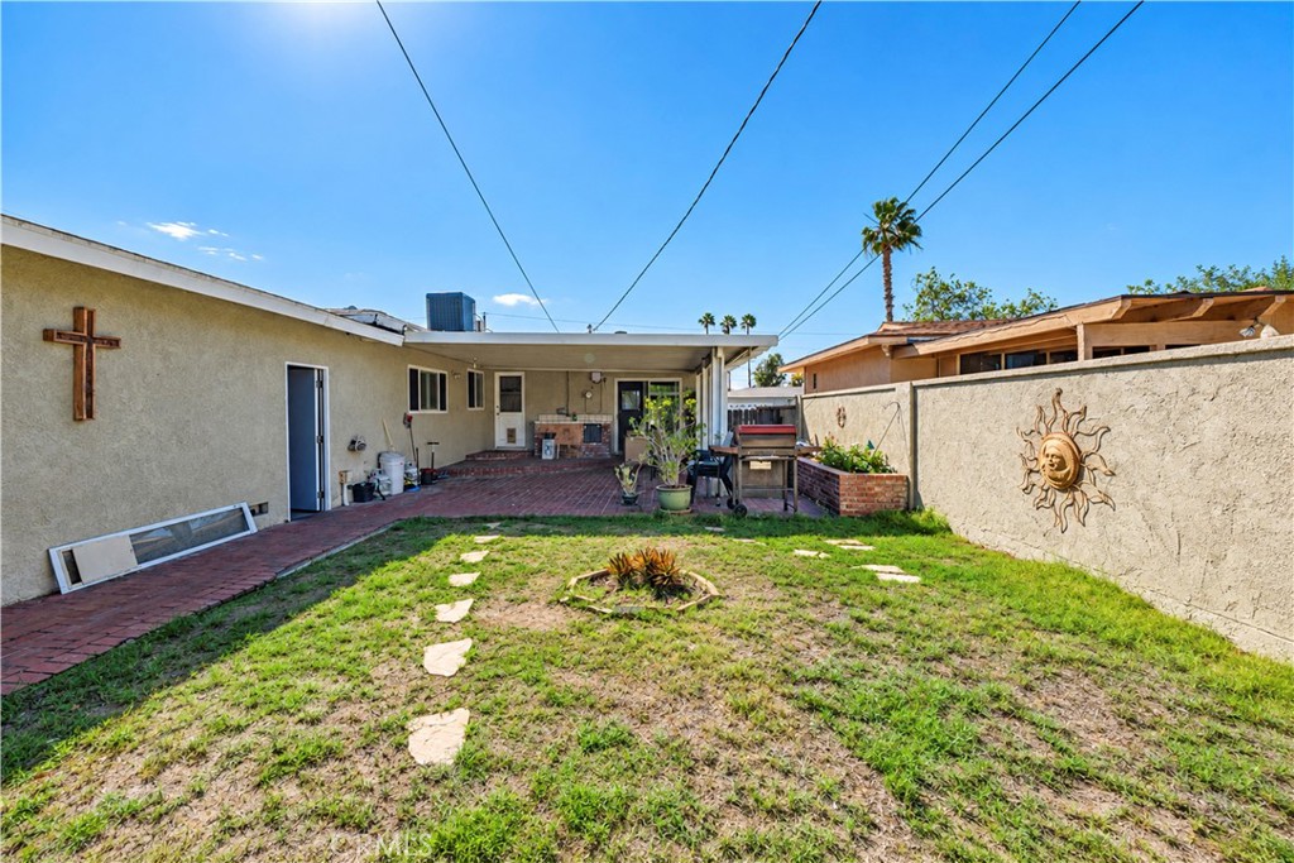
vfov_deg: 81.2
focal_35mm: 14
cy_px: 432
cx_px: 647
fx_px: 503
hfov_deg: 104.2
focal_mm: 14
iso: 200
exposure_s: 1/640
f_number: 8
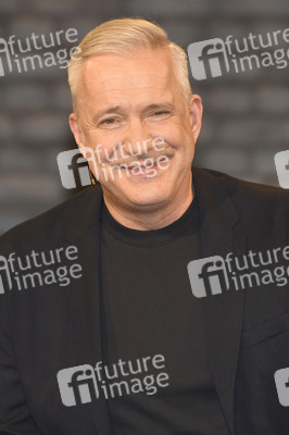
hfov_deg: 6.9
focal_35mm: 200
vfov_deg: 10.3
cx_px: 144
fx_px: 2412
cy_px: 218
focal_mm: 200
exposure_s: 1/320
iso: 1250
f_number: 5
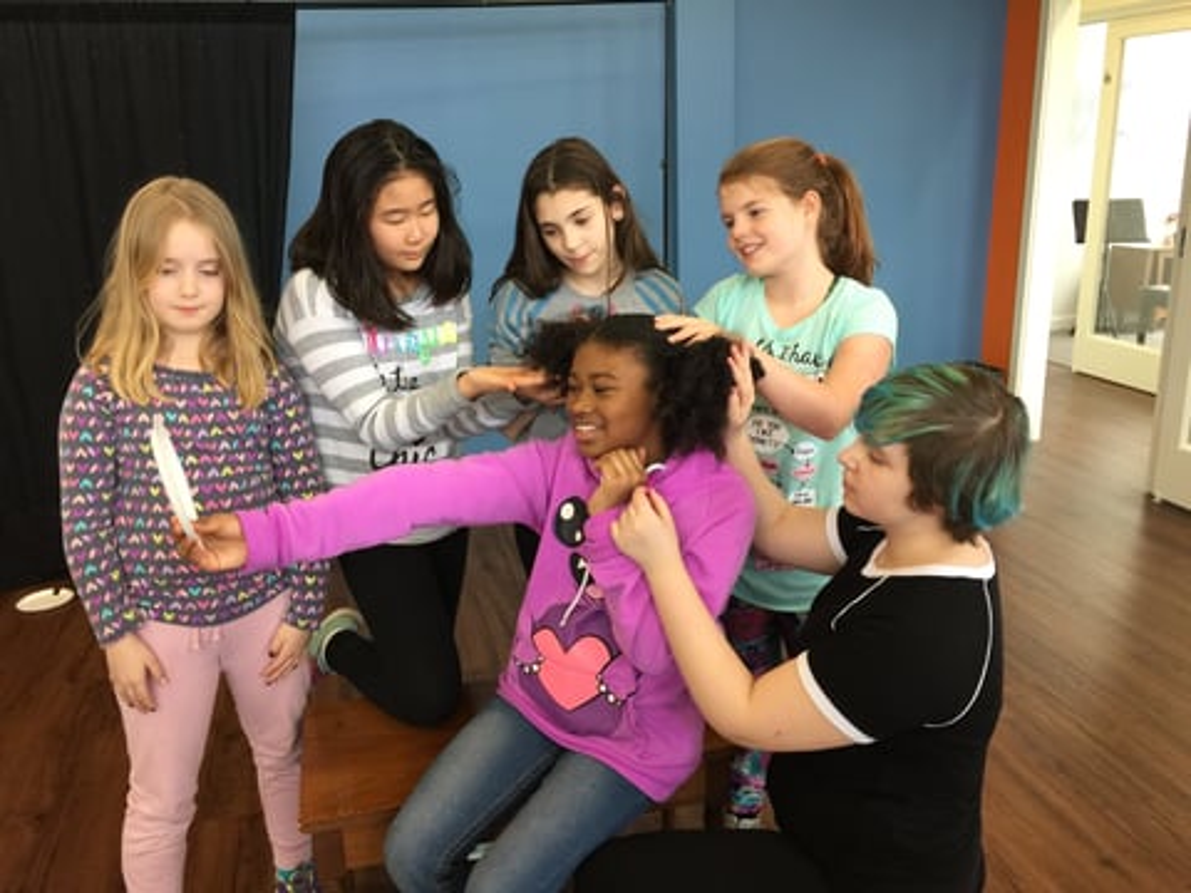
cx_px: 596
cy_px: 446
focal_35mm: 29
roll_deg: +1.1
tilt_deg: -16.4
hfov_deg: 61.7
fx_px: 998
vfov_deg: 48.2
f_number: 2.2
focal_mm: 4.15
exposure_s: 1/30
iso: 50
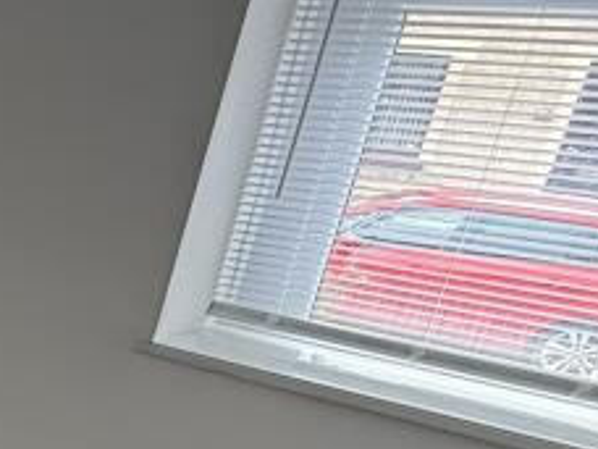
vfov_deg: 22.6
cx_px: -480
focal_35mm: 63
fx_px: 1088
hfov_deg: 20.9
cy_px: 417
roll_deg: +0.1
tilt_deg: -26.0
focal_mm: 2.22
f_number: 2.2
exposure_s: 1/99
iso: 160
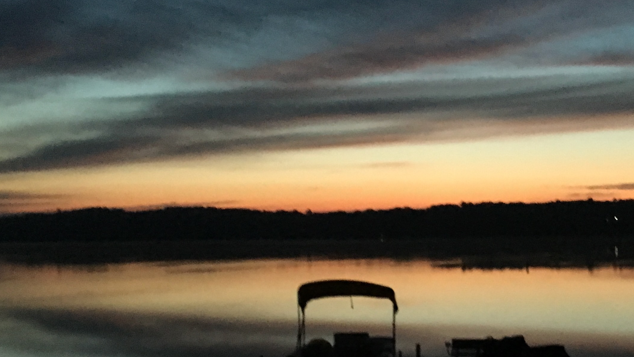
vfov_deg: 20.0
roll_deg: +0.0
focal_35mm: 60
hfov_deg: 34.7
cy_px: 228
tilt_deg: +0.0
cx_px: 399
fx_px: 1009
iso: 500
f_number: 2.2
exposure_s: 1/15
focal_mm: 4.15
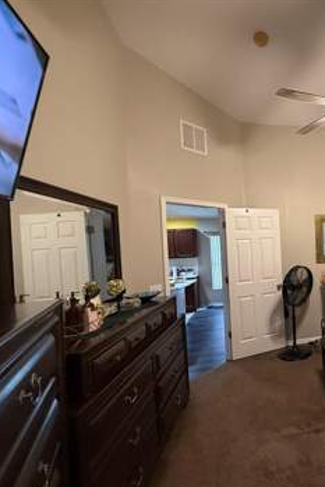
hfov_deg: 50.6
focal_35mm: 20
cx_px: 322
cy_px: 244
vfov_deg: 84.0
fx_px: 271
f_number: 2.2
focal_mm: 2.22
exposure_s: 1/60
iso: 400
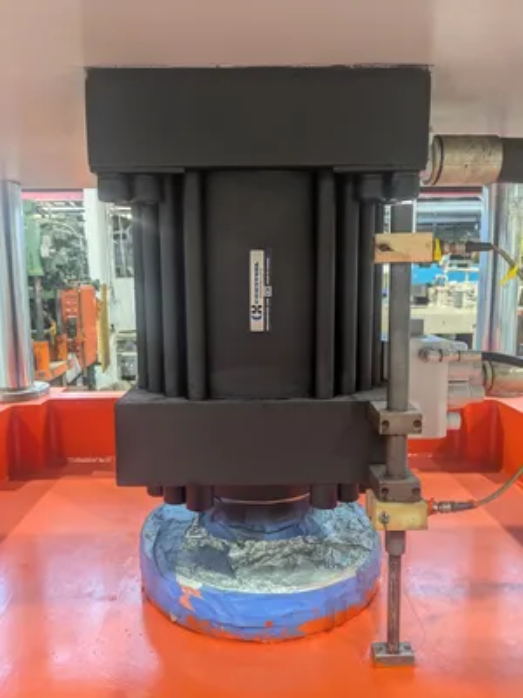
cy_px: 349
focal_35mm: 25
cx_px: 262
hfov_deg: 54.9
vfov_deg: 69.4
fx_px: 504
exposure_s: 1/24
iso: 128
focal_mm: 5.43
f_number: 1.89
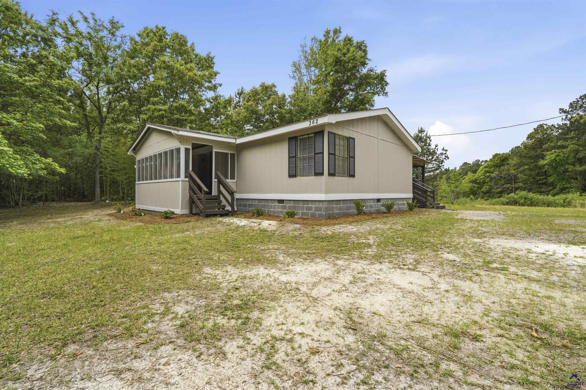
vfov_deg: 73.7
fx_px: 260
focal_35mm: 16
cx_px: 293
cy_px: 195
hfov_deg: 96.7
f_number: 9
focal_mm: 16
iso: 320
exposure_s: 1/400
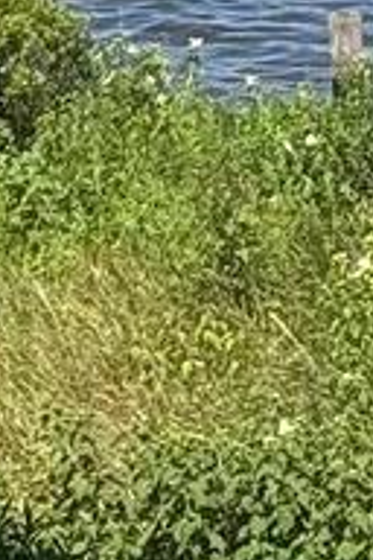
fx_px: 5828
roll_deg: +2.2
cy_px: -583
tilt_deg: -7.0
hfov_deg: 3.6
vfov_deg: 5.4
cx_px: -507
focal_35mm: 375
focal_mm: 6.76
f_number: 1.78
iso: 64
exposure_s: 1/3817
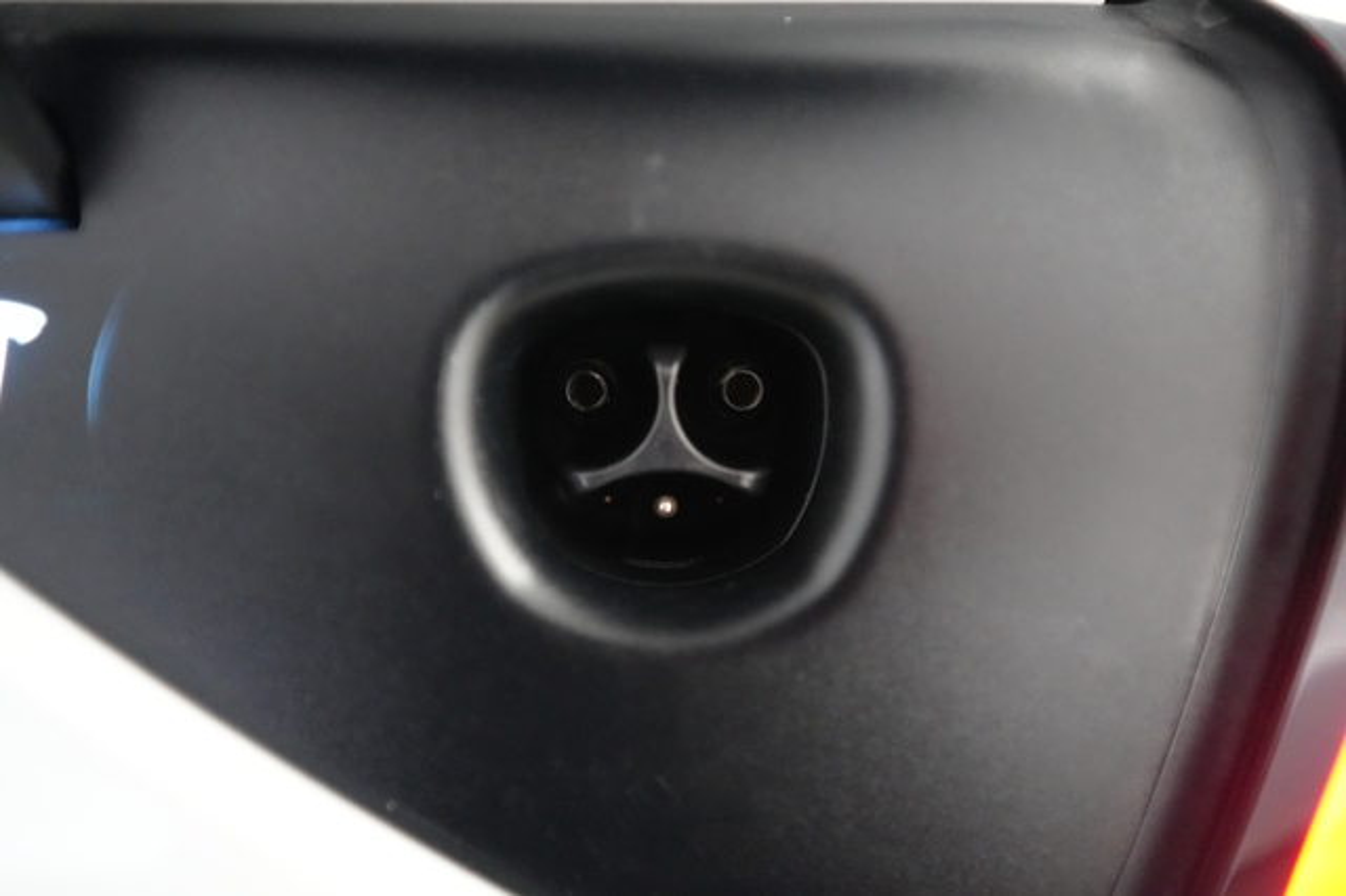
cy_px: 448
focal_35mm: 27
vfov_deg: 47.9
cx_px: 673
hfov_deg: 67.4
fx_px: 1009
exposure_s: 1/160
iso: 12800
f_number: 2.8
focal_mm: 27
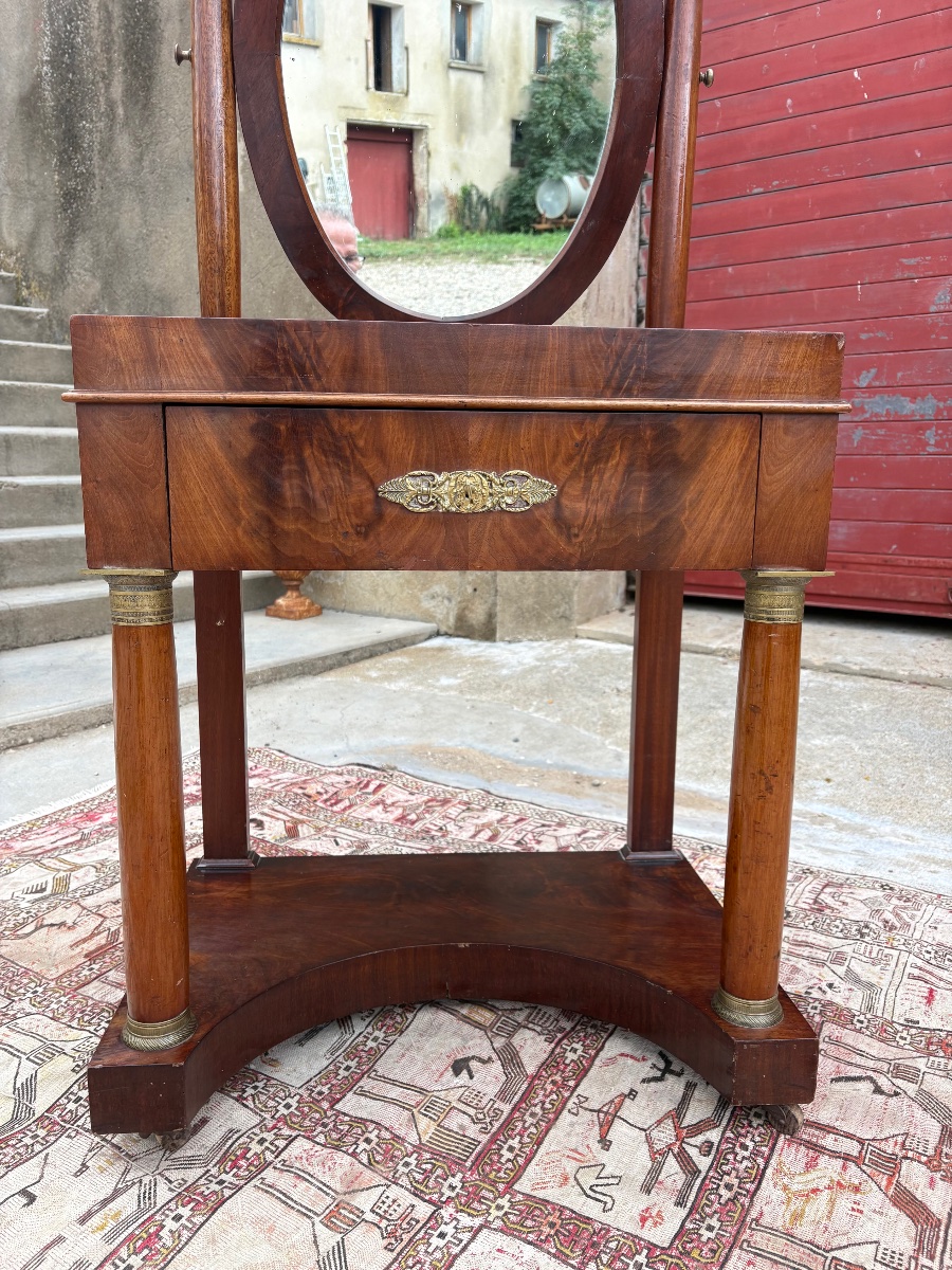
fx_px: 953
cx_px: 476
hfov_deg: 53.1
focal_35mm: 26
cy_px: 635
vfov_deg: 67.3
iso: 32
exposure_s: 1/137
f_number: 1.6
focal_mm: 5.96
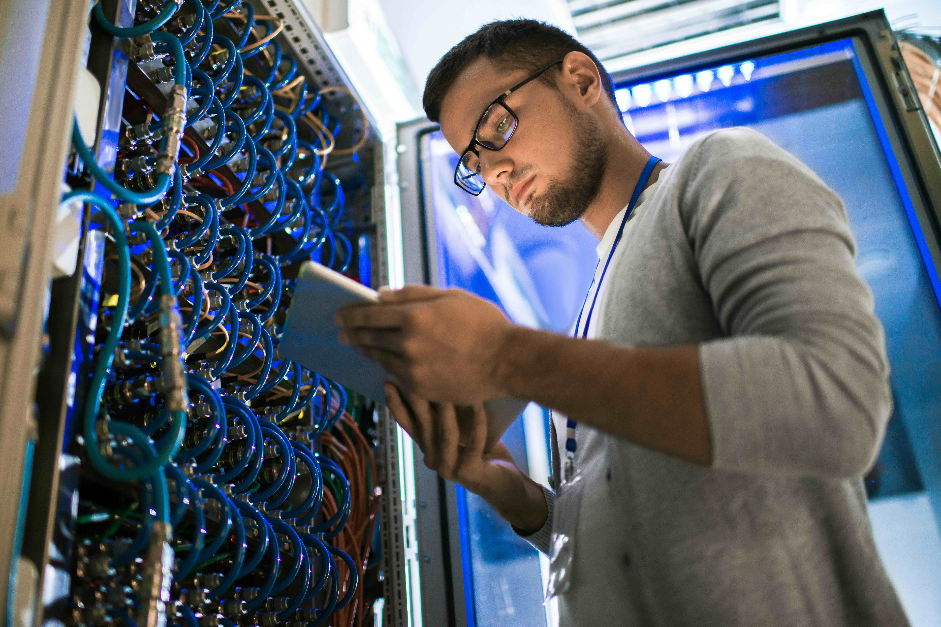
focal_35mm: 35
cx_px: 470
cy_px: 314
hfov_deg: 54.4
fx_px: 915
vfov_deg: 37.9
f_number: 1.4
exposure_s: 1/100
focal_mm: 35
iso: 640
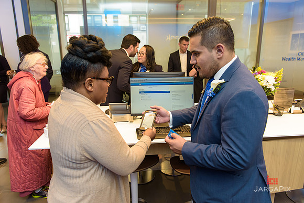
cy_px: 102
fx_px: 220
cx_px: 152
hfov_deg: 69.4
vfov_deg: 49.6
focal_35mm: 26
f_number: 3.2
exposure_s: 1/125
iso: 640
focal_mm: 26
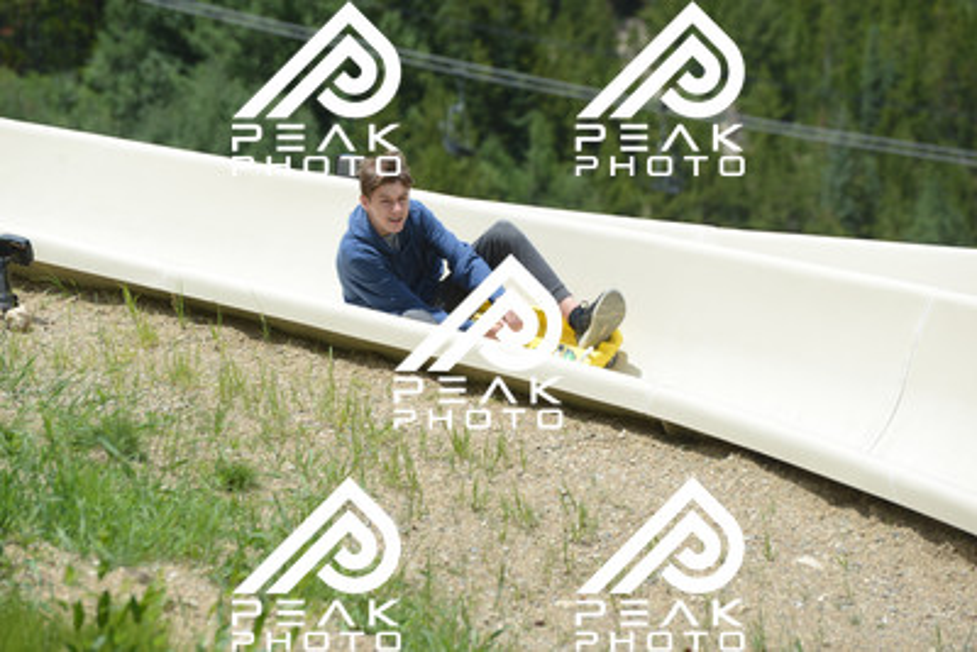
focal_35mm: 195
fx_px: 5294
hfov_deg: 10.5
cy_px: 326
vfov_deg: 7.0
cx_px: 488
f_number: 6.3
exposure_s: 1/1250
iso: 400
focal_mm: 195
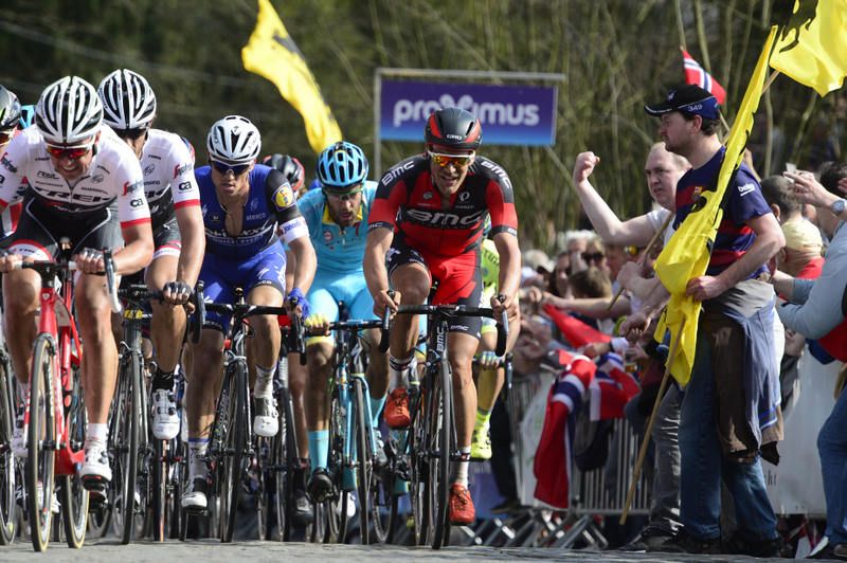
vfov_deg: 4.0
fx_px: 7993
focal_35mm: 340
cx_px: 424
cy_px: 282
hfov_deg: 6.1
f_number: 8
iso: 1000
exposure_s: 1/1000
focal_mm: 340
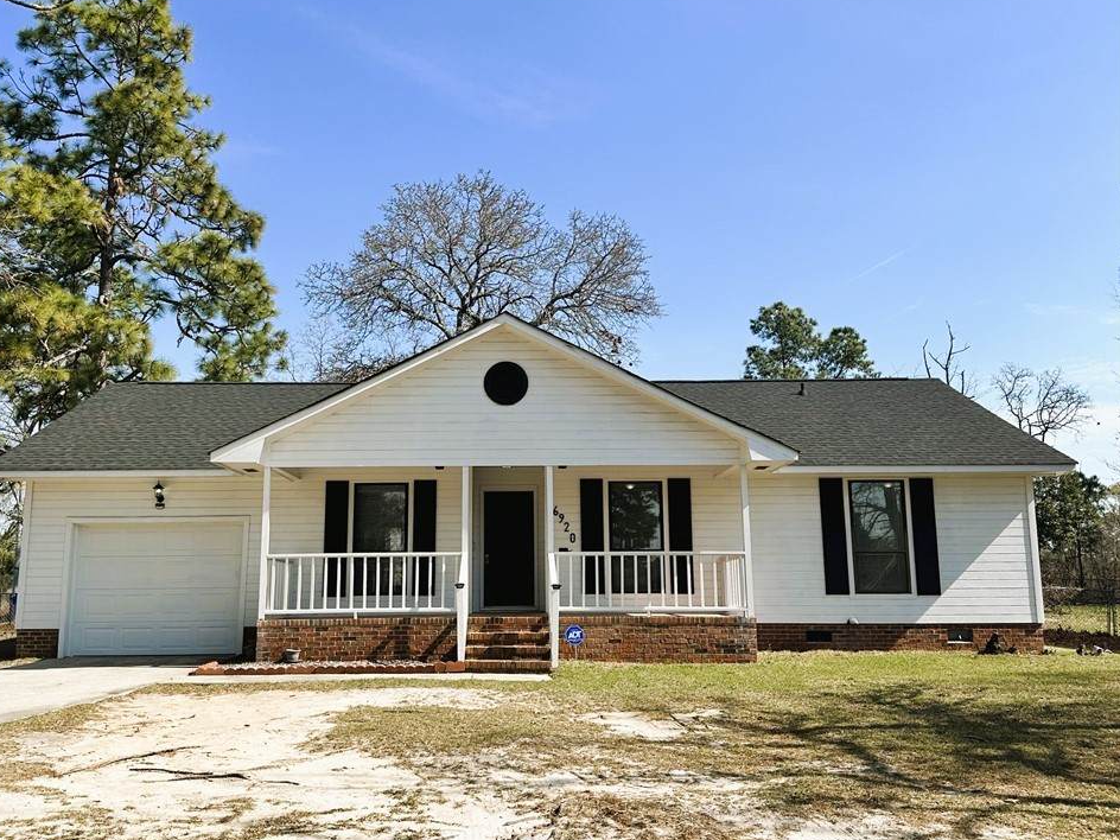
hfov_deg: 67.2
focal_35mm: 26
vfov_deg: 53.0
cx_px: 517
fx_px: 841
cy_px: 437
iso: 80
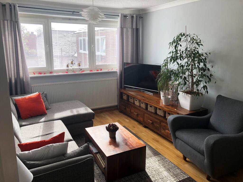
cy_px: 91
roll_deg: +0.6
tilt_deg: -13.0
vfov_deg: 49.7
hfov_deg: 63.4
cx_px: 122
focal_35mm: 28
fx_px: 197
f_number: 1.8
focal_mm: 3.99
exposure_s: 1/120
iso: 25
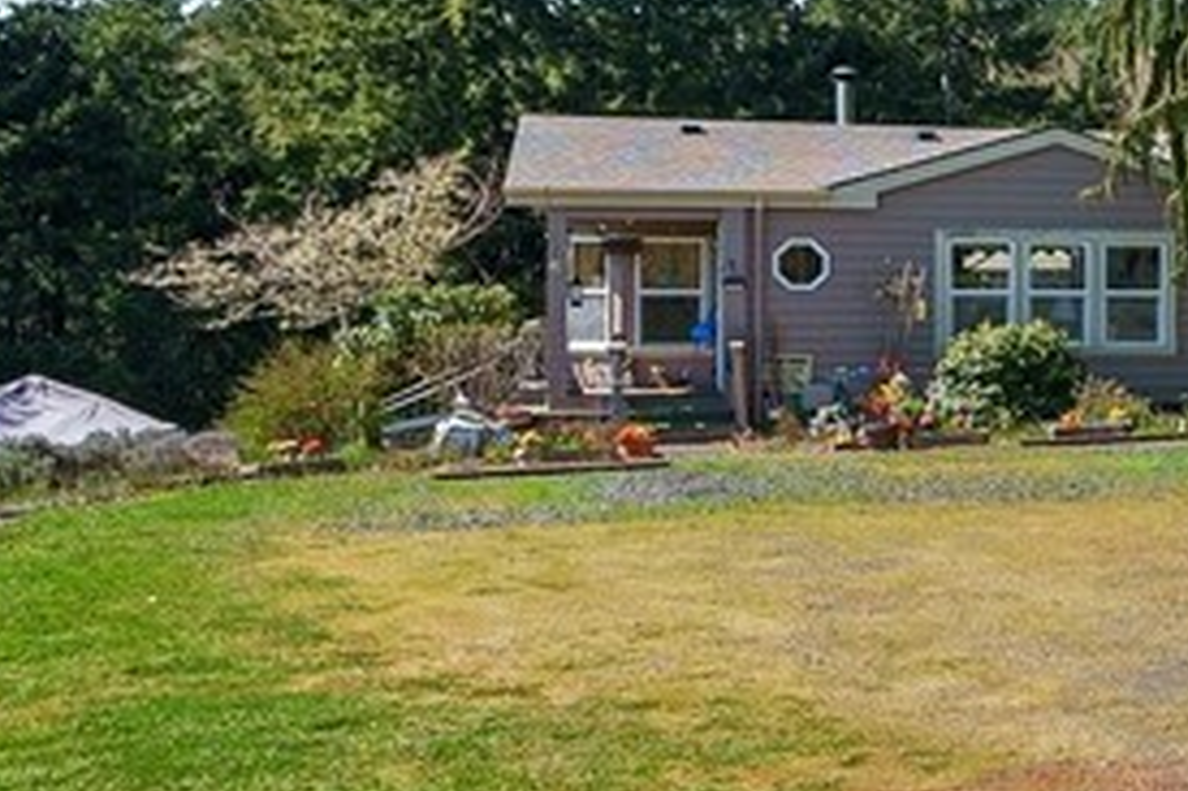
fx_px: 2605
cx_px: 2080
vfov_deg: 17.2
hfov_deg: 19.7
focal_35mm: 79
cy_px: 298
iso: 500
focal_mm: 20
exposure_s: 1/200
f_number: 8
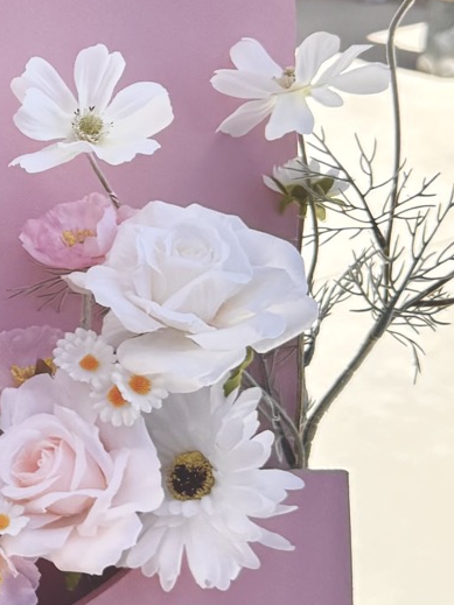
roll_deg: +0.5
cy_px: 153
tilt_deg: -15.5
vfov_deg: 17.6
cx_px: -327
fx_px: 1942
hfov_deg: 12.4
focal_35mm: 111
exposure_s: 1/4310
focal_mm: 6.76
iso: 80
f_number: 1.78
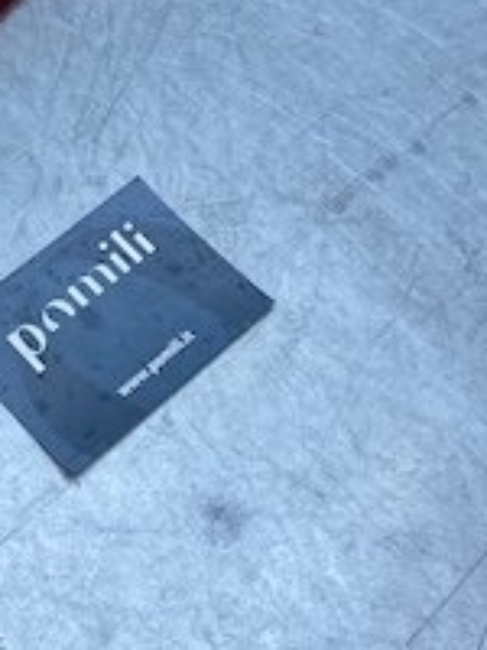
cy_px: -224
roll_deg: -1.3
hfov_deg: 16.0
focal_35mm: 83
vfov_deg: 21.1
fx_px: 1557
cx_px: -279
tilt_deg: -42.7
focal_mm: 4.25
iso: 32
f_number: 1.8
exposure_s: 1/981
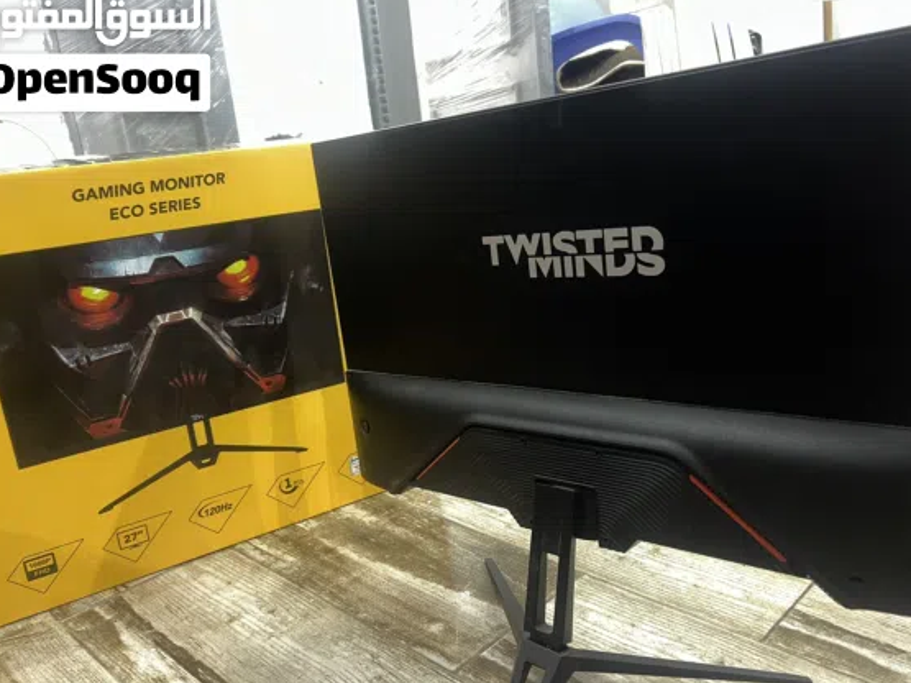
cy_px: 348
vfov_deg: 46.8
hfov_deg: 60.0
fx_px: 789
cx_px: 458
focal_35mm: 30
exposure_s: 1/25
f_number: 1.5
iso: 500
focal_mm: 5.7
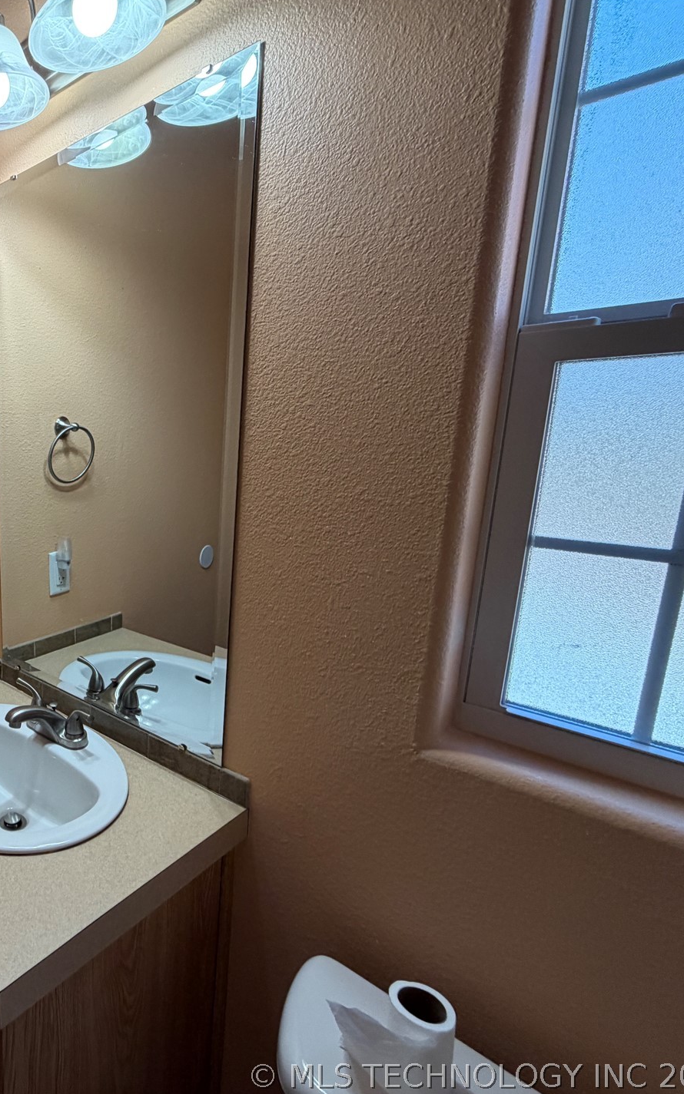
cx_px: 8
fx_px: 597
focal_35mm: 20
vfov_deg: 85.1
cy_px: 549
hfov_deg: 49.3
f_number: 2.2
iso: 160
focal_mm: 2.22
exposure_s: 1/120
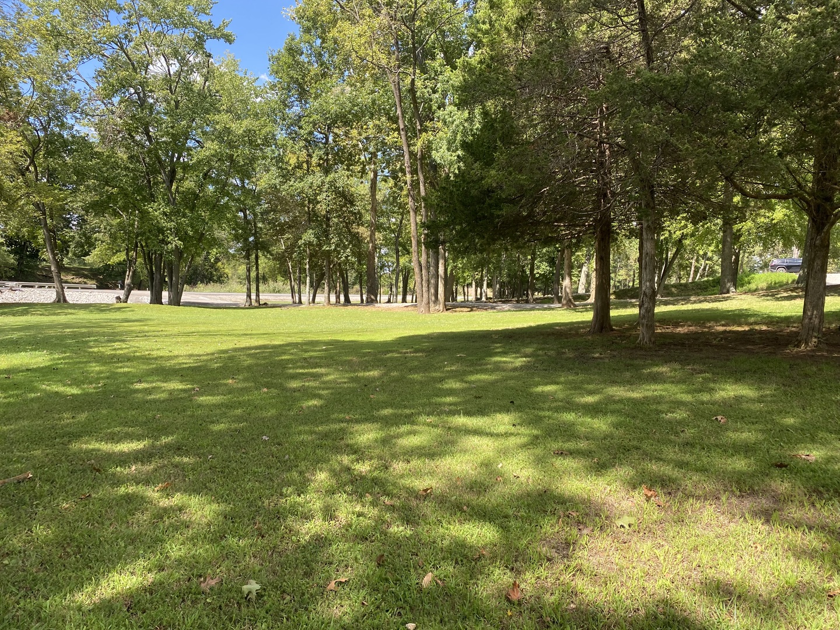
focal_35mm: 26
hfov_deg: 67.3
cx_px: 420
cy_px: 315
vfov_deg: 53.1
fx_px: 631
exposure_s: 1/562
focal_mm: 4.25
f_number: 1.8
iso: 32
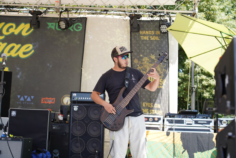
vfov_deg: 21.9
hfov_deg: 32.4
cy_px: 79
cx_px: 118
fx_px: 406
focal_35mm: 62
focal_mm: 62
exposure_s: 1/200
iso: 100
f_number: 4.5
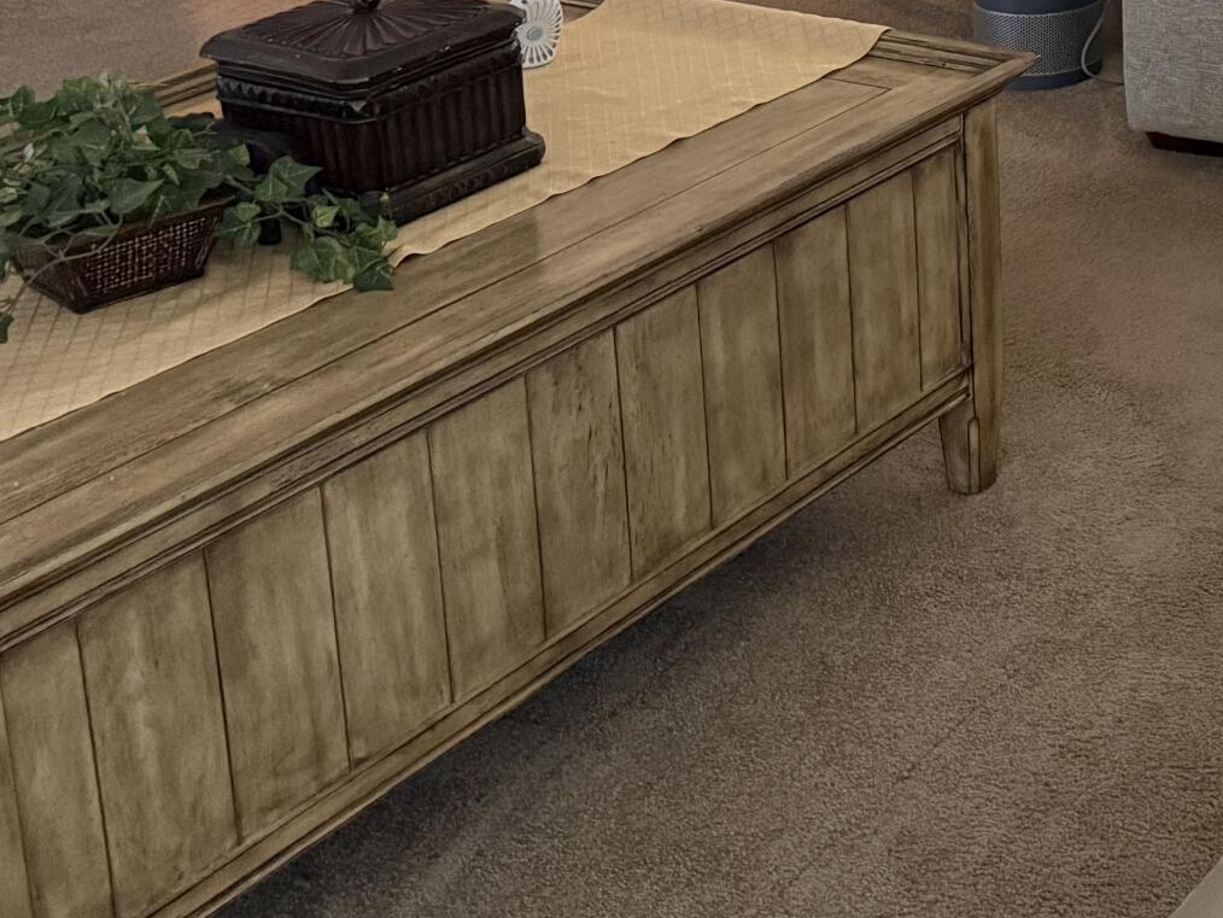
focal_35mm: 71
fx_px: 2509
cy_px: -248
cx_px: 1780
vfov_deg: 19.3
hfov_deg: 22.8
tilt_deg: -13.0
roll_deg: -1.4
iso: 640
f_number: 1.78
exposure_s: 1/40
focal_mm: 6.76
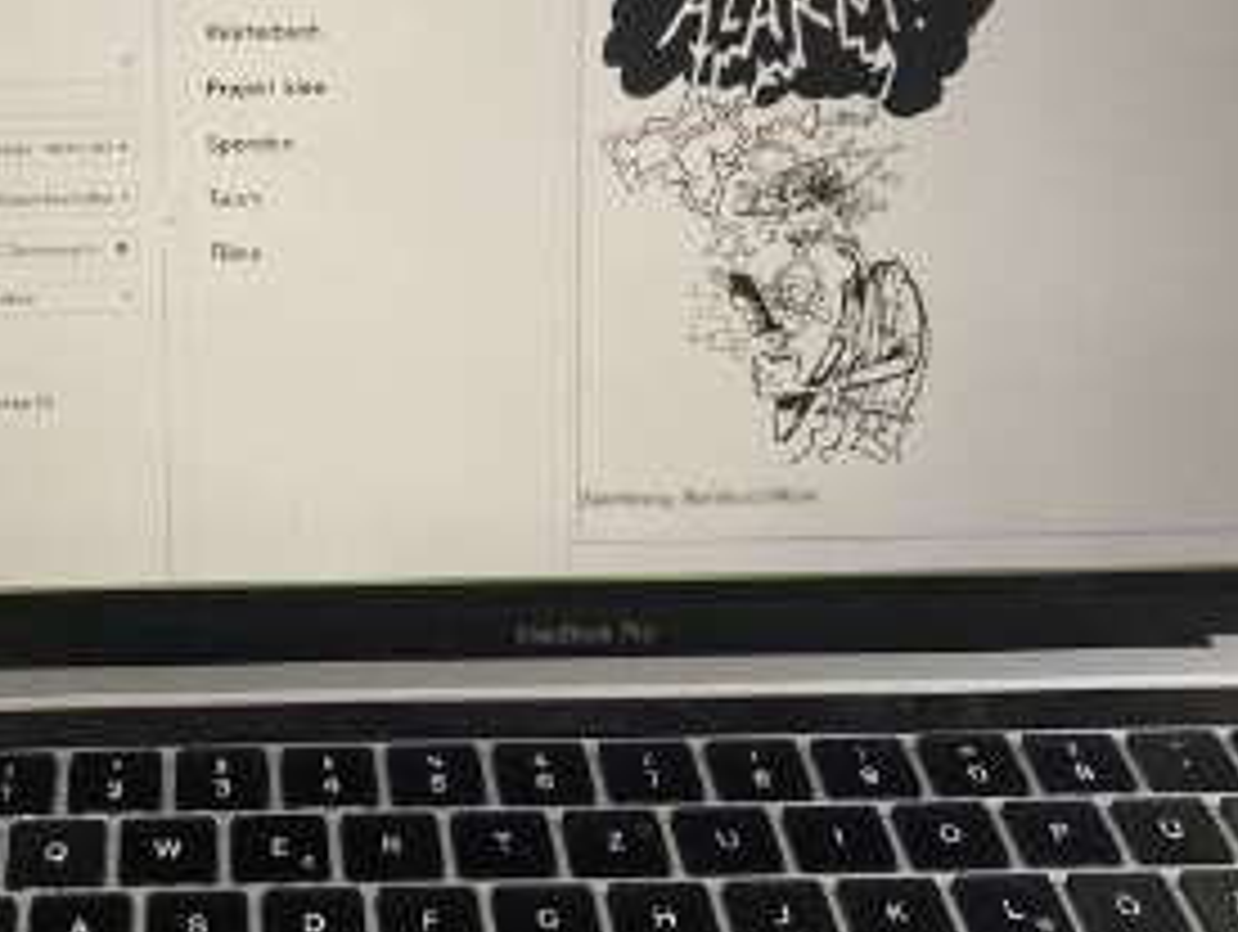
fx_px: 2184
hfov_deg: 30.8
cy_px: 432
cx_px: 230
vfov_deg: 24.1
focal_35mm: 61
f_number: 1.8
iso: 160
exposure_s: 1/60
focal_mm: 4
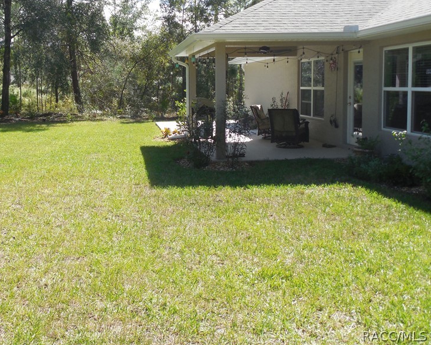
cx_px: 143
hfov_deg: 47.1
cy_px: 121
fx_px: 485
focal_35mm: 38
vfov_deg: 38.8
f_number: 3.5
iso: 125
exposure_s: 1/400
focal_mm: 5
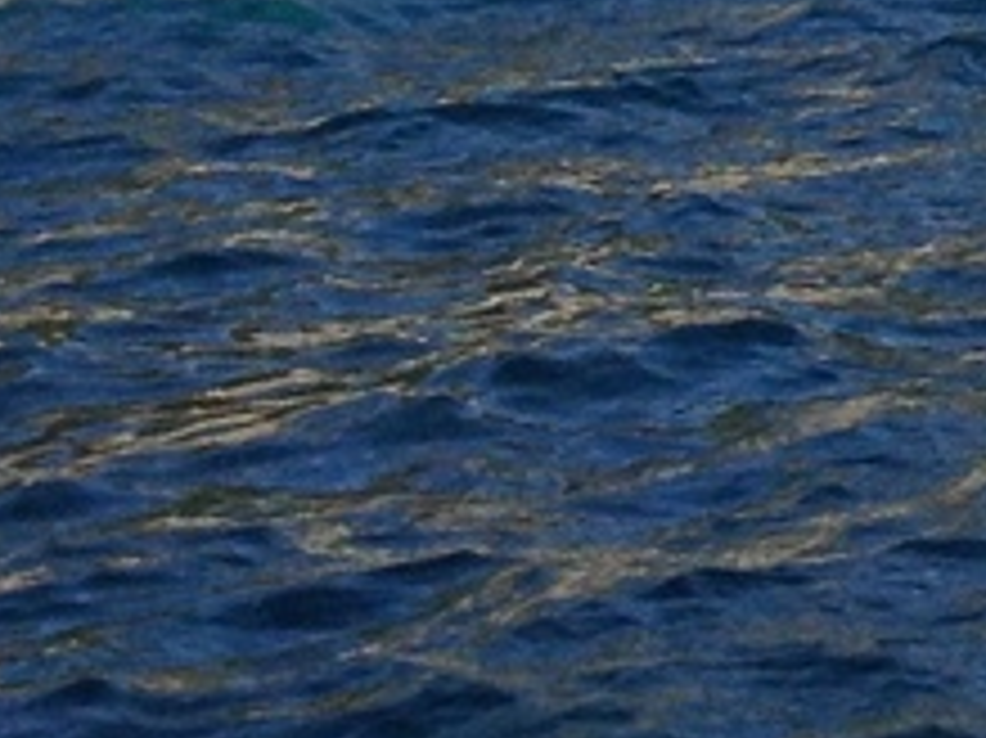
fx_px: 7288
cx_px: 3584
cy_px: -1503
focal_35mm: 256
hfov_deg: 6.6
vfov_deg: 5.4
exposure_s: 1/1905
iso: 64
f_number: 2.4
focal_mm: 4.28
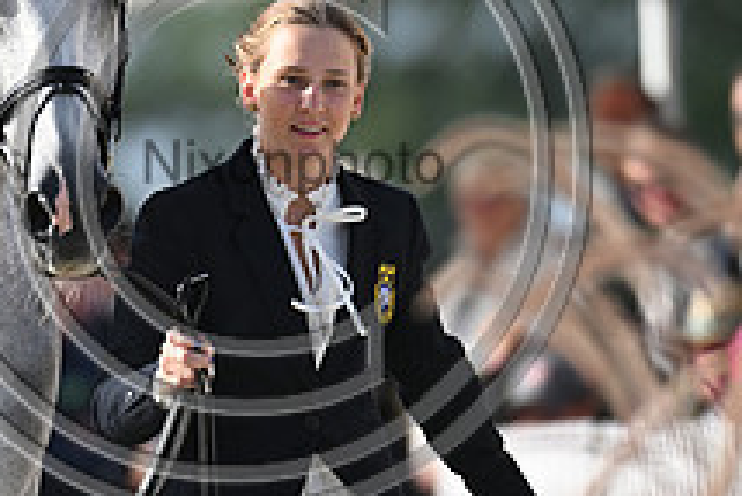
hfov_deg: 1.9
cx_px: 194
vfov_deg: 1.3
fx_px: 22398
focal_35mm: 1086
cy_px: 116
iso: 400
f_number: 5
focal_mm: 400
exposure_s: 1/1600
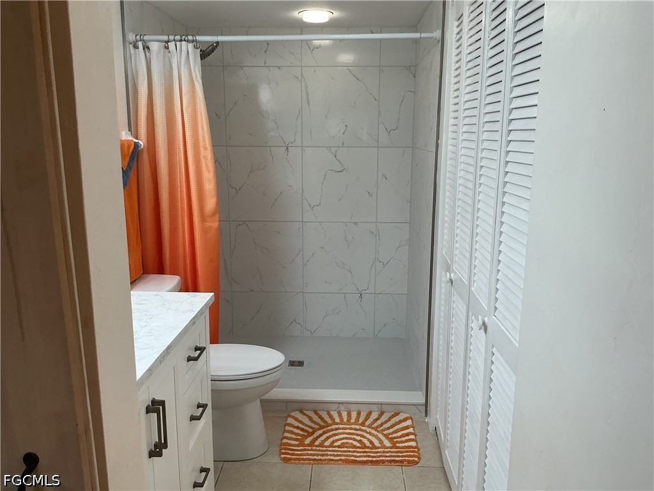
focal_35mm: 29
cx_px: 327
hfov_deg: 61.7
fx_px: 548
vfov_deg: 48.2
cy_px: 246
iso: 64
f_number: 1.8
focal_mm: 3
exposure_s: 1/120
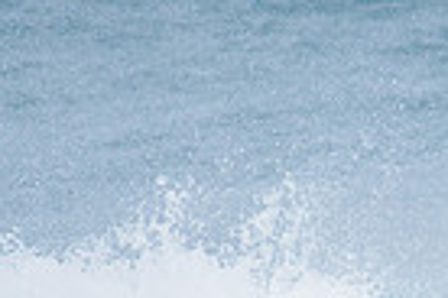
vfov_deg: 0.7
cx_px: 513
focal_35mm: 2099
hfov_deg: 1.0
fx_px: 26119
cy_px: 381
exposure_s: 1/2000
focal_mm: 500
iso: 320
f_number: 5.6
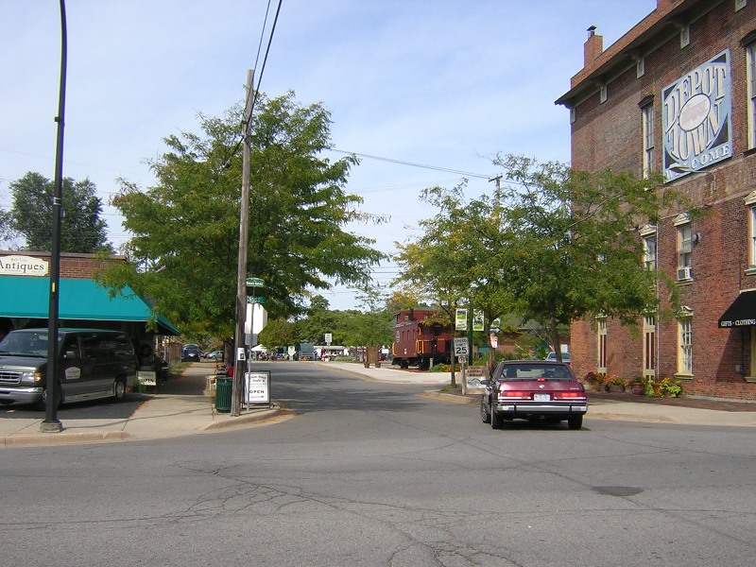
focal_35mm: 36
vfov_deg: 39.7
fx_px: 786
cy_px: 284
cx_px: 378
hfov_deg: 51.4
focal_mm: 4.7
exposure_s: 1/264
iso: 100
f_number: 5.2
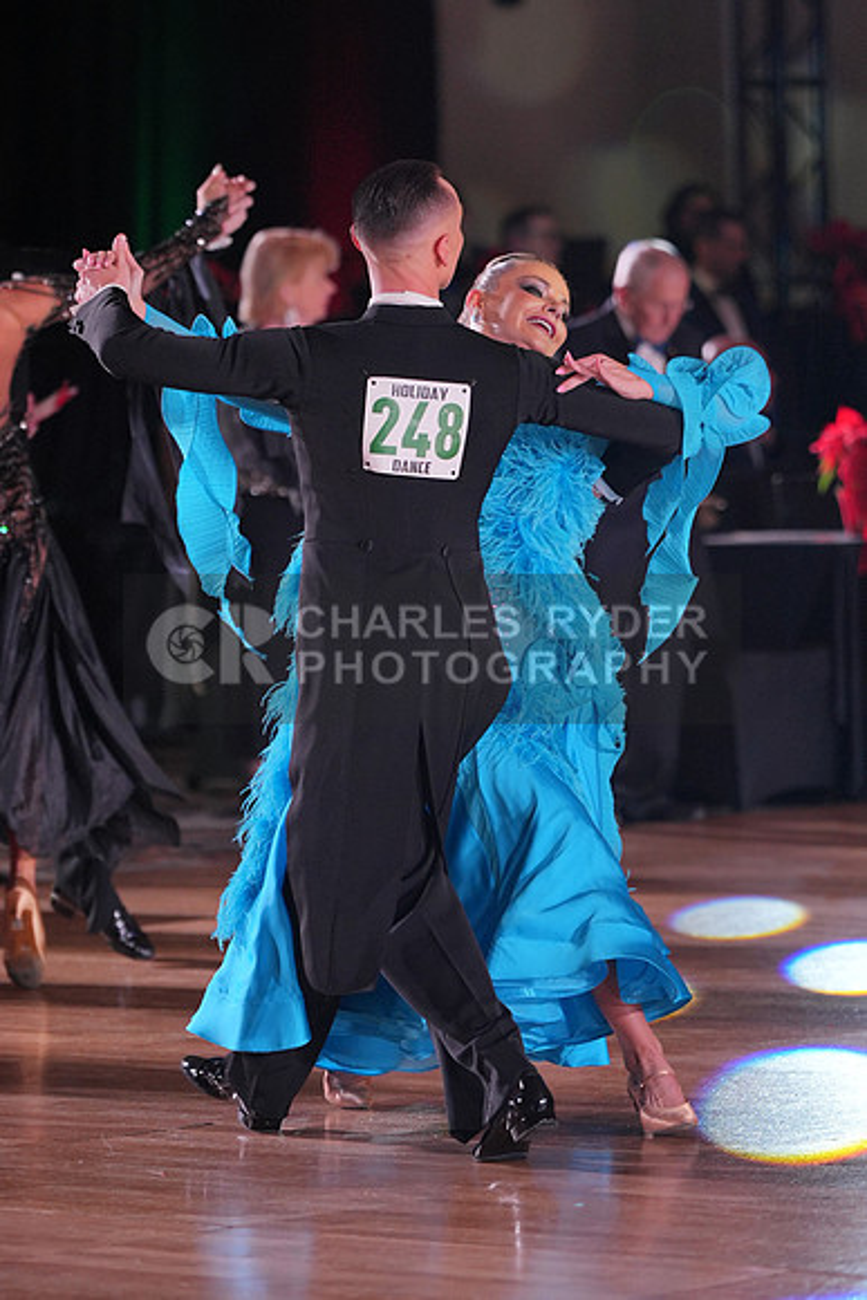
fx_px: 7689
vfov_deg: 9.7
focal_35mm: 213
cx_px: 434
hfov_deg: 6.5
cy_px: 650
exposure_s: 1/500
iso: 1000
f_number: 2.8
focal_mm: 142
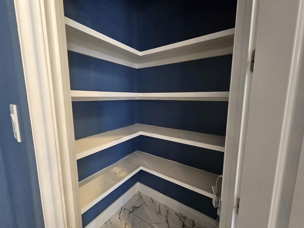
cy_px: 114
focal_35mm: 13
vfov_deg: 89.9
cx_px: 152
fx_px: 114
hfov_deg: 106.2
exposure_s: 1/24
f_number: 2.2
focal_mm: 2.2
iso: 1000
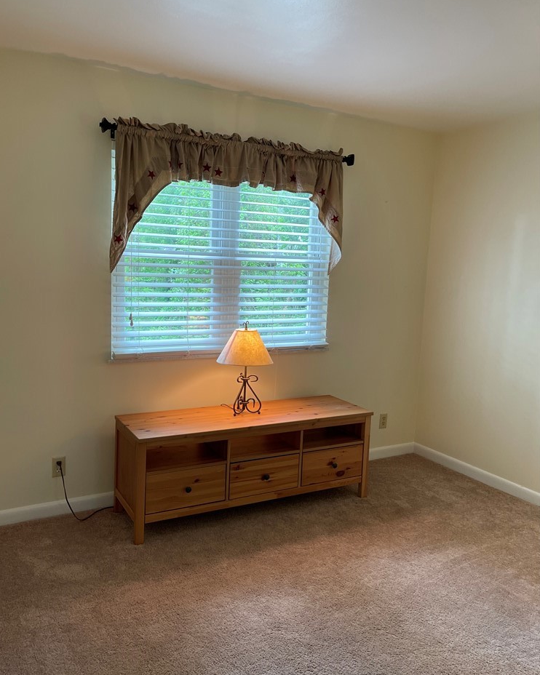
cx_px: 262
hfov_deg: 51.5
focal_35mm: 28
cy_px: 334
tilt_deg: -5.7
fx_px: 560
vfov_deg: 62.2
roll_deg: -3.2
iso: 100
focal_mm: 5.1
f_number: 1.6
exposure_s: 1/120
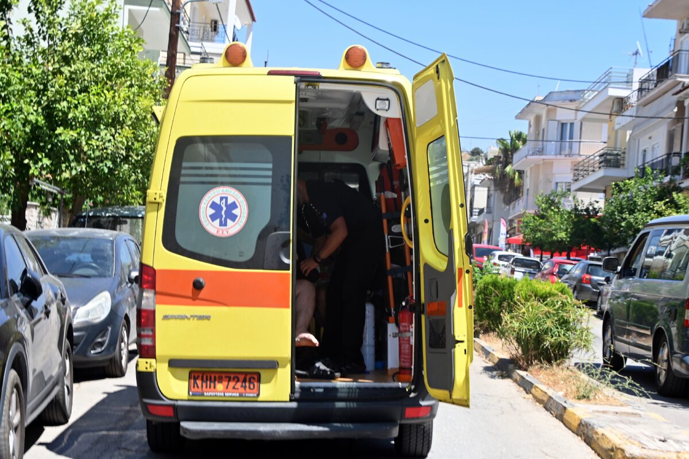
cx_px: 344
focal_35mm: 66
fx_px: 1263
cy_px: 230
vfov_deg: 20.6
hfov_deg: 30.5
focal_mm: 44
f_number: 8
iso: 125
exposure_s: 1/250
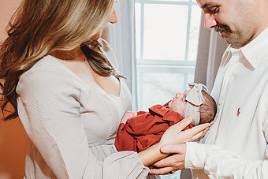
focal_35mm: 41
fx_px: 305
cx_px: 162
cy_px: 134
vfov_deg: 32.1
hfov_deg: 47.1
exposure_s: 1/160
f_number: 1.8
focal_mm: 24
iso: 1600
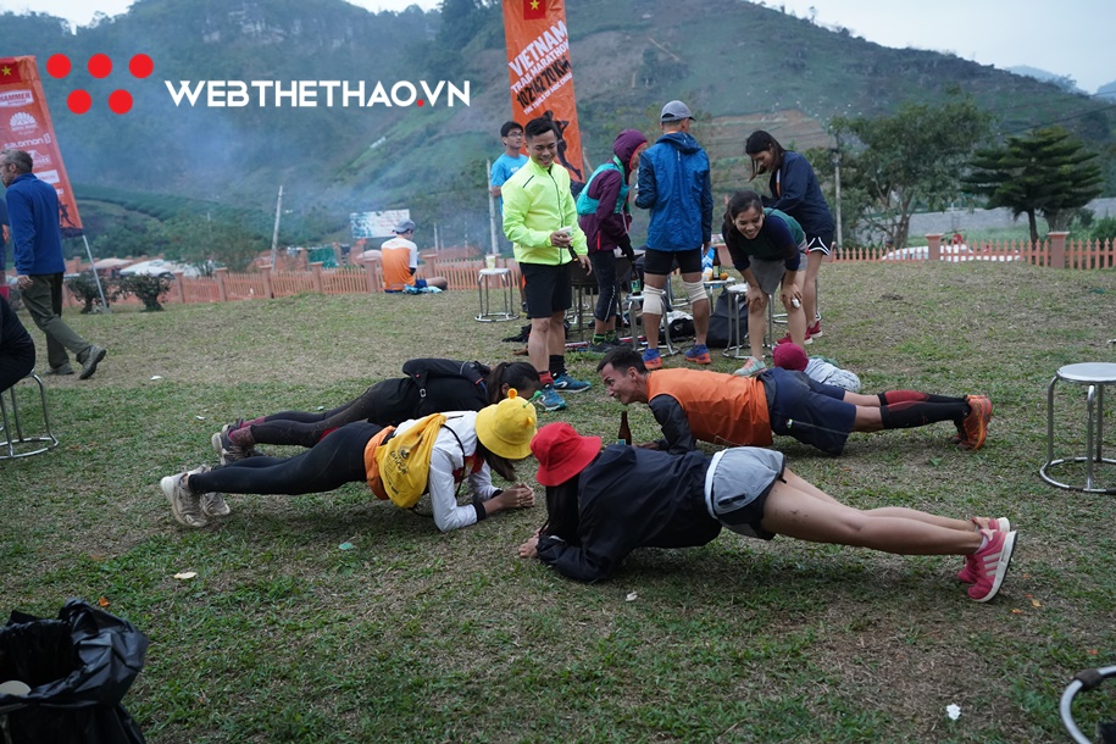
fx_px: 1085
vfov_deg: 37.9
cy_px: 372
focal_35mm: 35
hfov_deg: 54.4
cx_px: 558
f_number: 3.2
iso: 4000
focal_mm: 35
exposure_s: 1/800
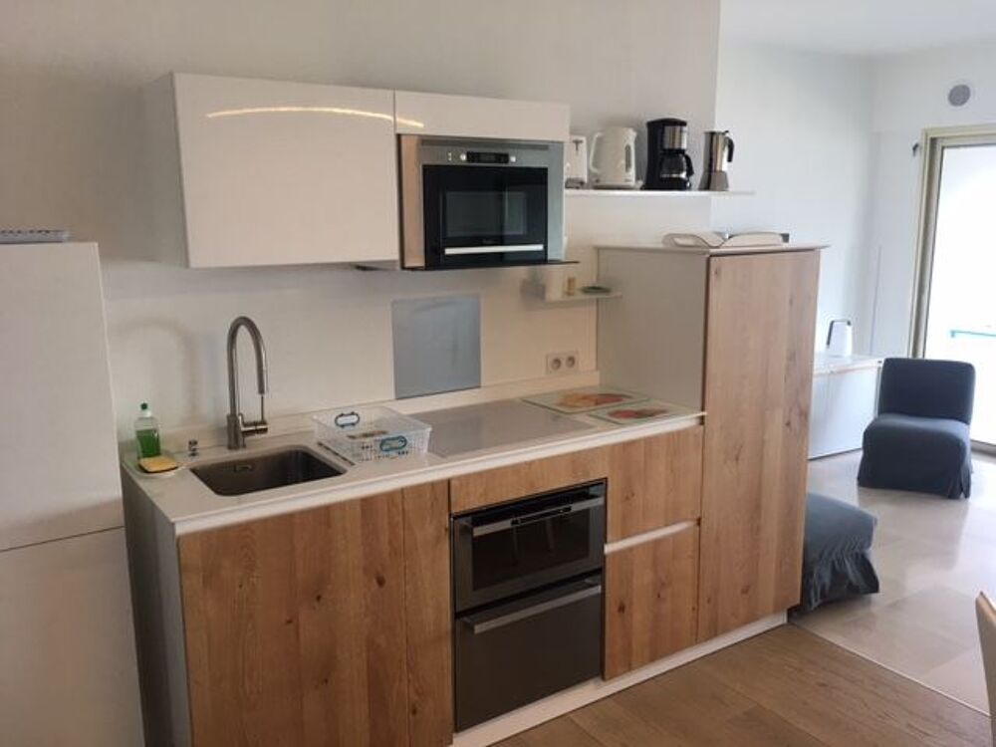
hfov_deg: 61.7
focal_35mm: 29
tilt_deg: -10.4
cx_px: 498
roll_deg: -0.5
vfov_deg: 48.2
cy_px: 374
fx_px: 834
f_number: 2.2
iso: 32
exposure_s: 1/33
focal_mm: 4.15
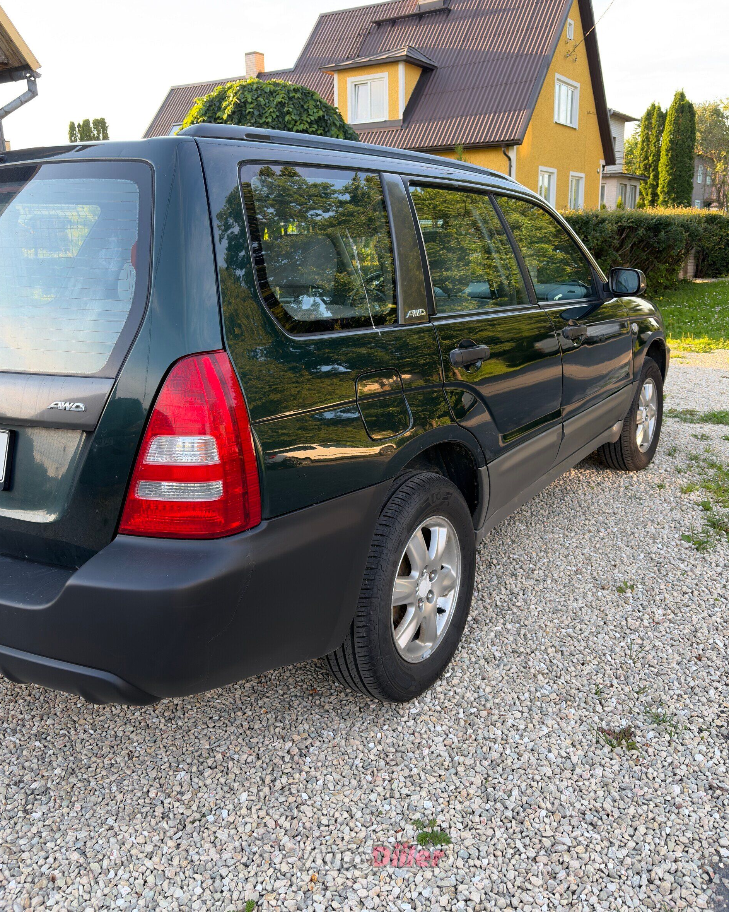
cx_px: 373
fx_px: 755
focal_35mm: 28
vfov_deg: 62.1
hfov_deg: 51.5
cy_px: 409
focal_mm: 5.96
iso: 32
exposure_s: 1/139
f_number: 1.6
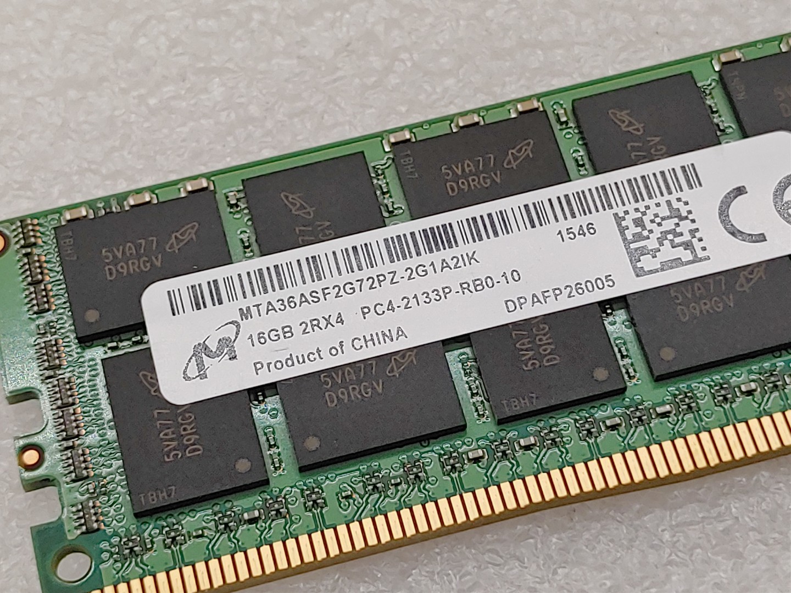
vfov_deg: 18.9
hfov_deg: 25.0
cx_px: 396
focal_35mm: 78
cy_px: 296
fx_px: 1782
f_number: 1.8
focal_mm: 4.36
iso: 50
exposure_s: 1/213
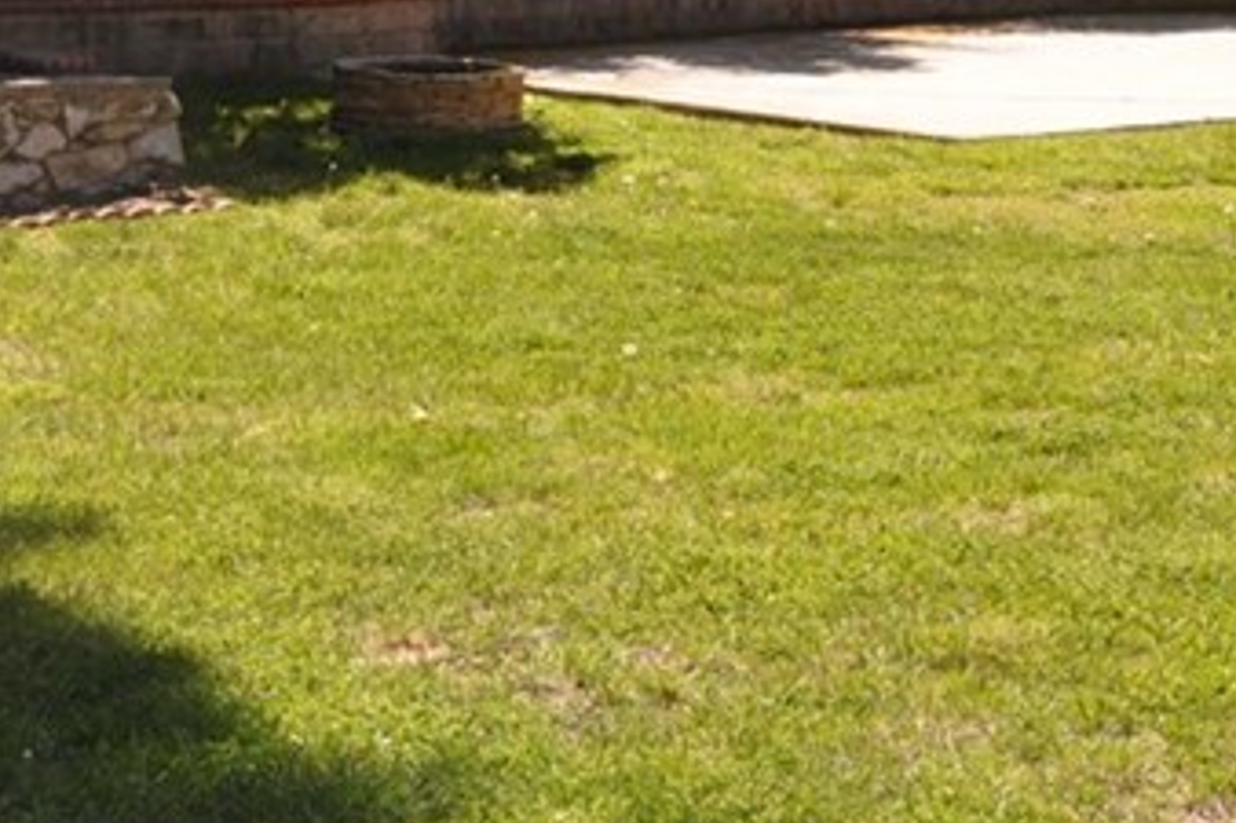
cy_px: -282
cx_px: 815
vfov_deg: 11.3
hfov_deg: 17.3
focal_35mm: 118
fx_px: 4049
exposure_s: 1/200
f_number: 10
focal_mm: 26
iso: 200
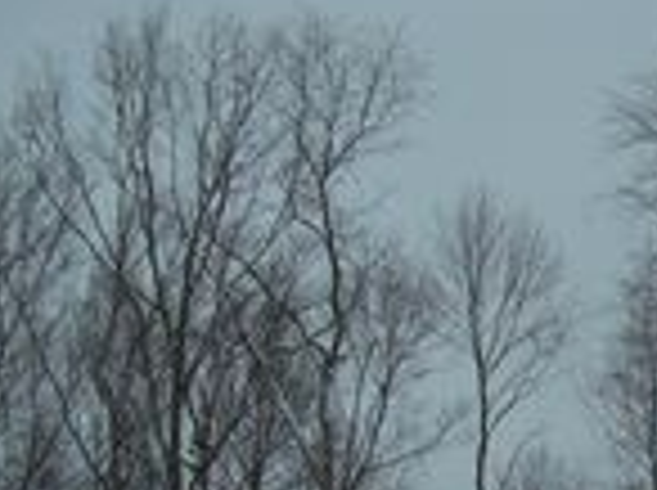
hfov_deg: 19.9
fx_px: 1819
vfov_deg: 14.8
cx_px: 652
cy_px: 598
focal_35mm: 96
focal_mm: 7.9
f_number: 2.8
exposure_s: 1/400
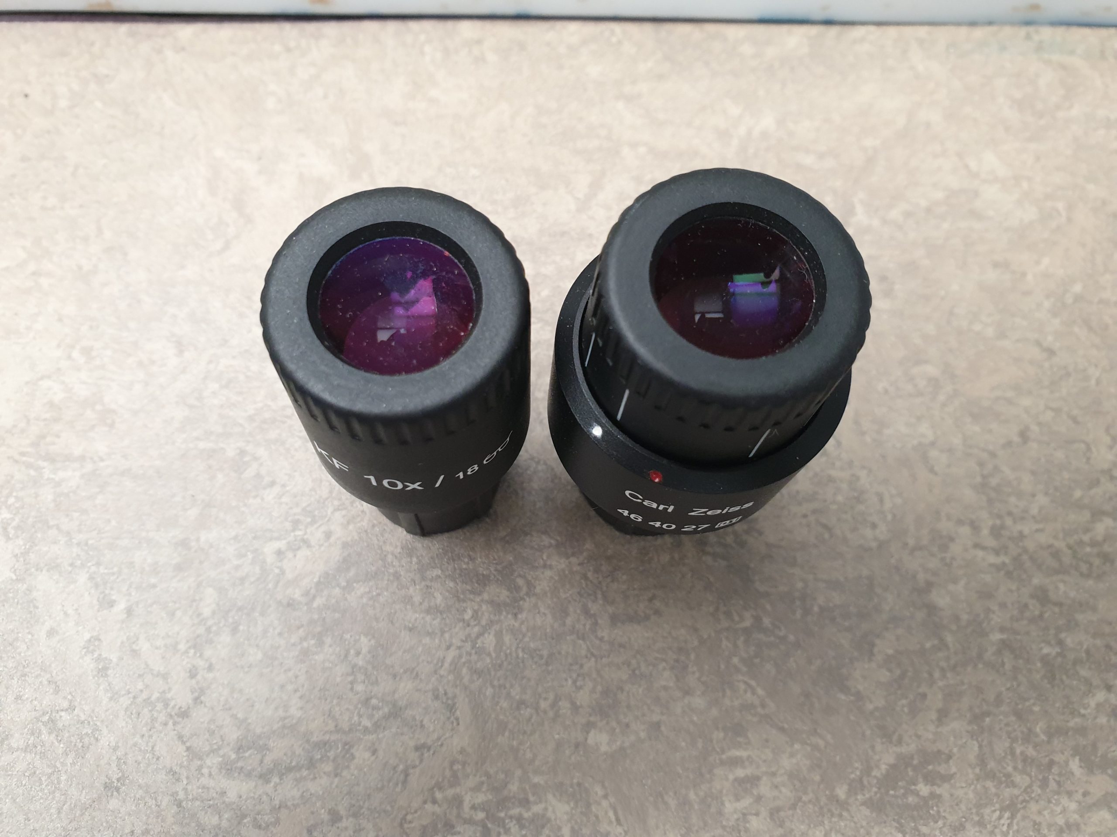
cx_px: 558
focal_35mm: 26
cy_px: 418
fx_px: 839
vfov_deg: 53.1
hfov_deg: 67.3
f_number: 2.4
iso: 250
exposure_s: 1/50
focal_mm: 4.3
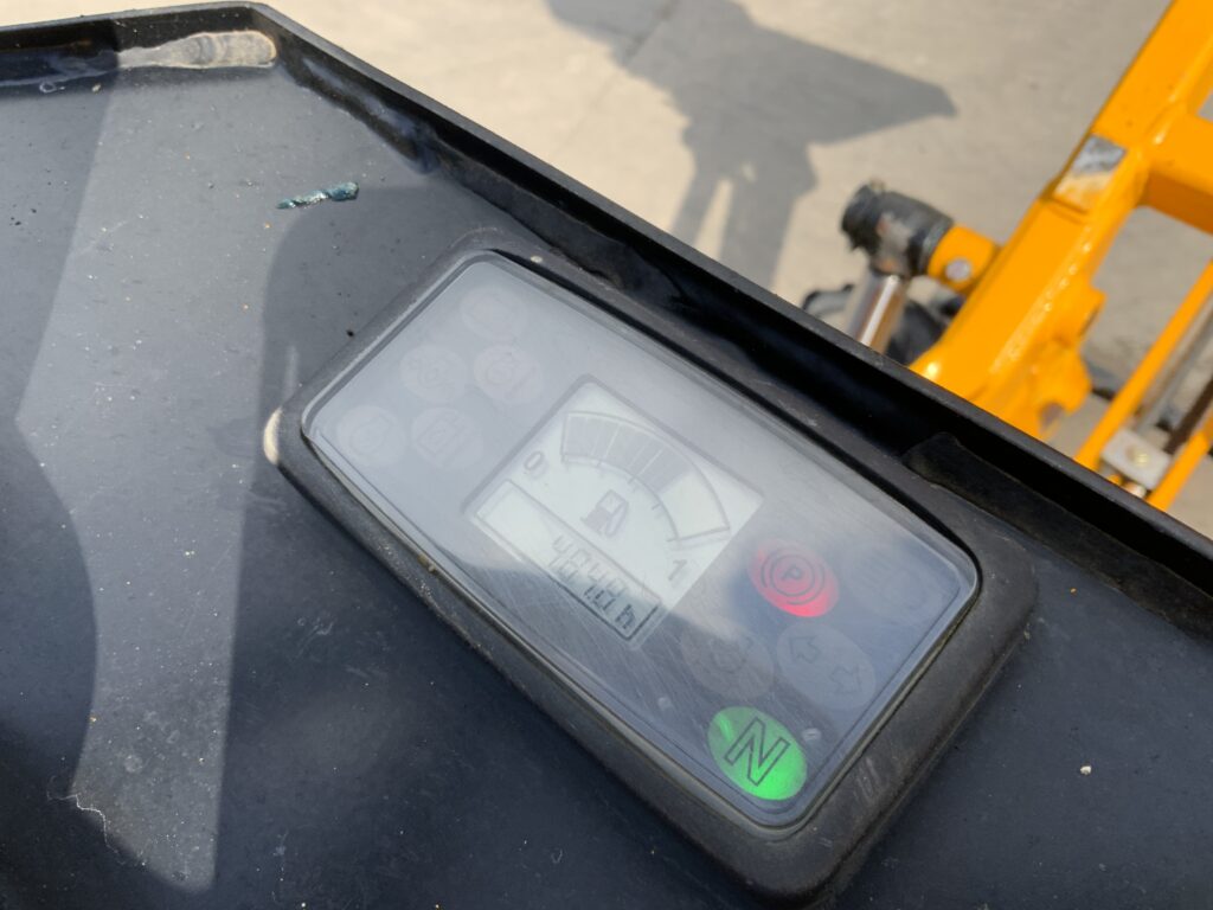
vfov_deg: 48.2
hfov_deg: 61.7
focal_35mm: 29
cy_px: 455
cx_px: 606
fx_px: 1016
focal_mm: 3
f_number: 1.8
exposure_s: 1/829
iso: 16
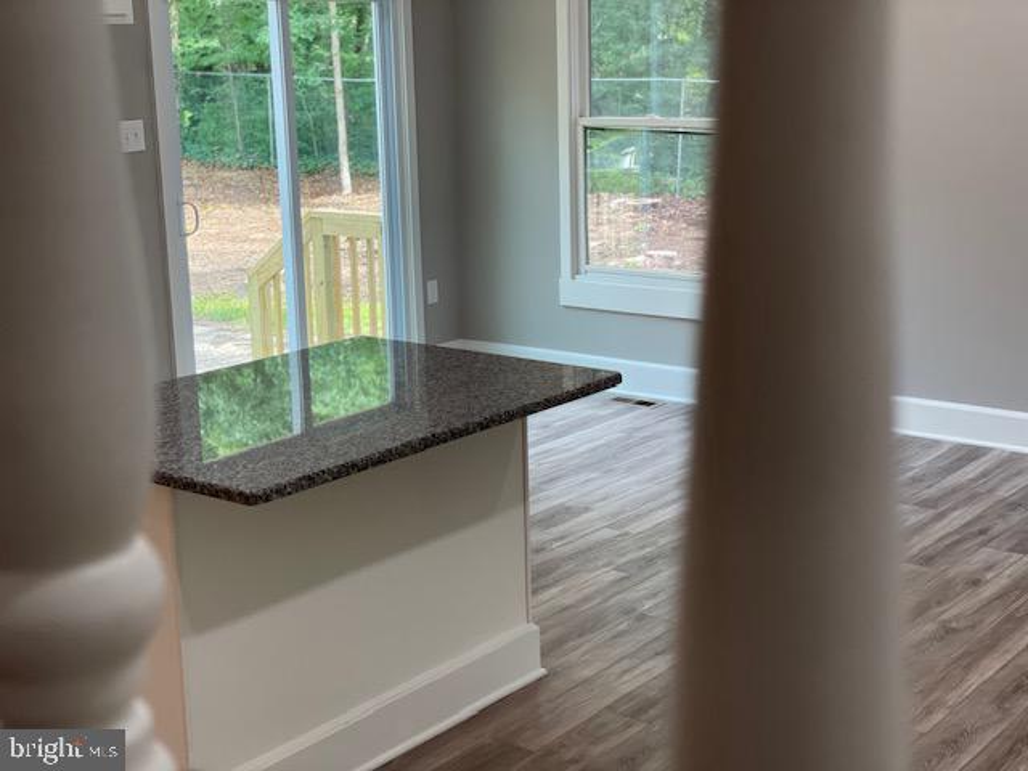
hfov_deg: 36.8
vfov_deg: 28.0
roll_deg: +1.2
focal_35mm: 52
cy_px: 386
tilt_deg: -12.6
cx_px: 514
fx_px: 1544
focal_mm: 6
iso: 80
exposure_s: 1/120
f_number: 2
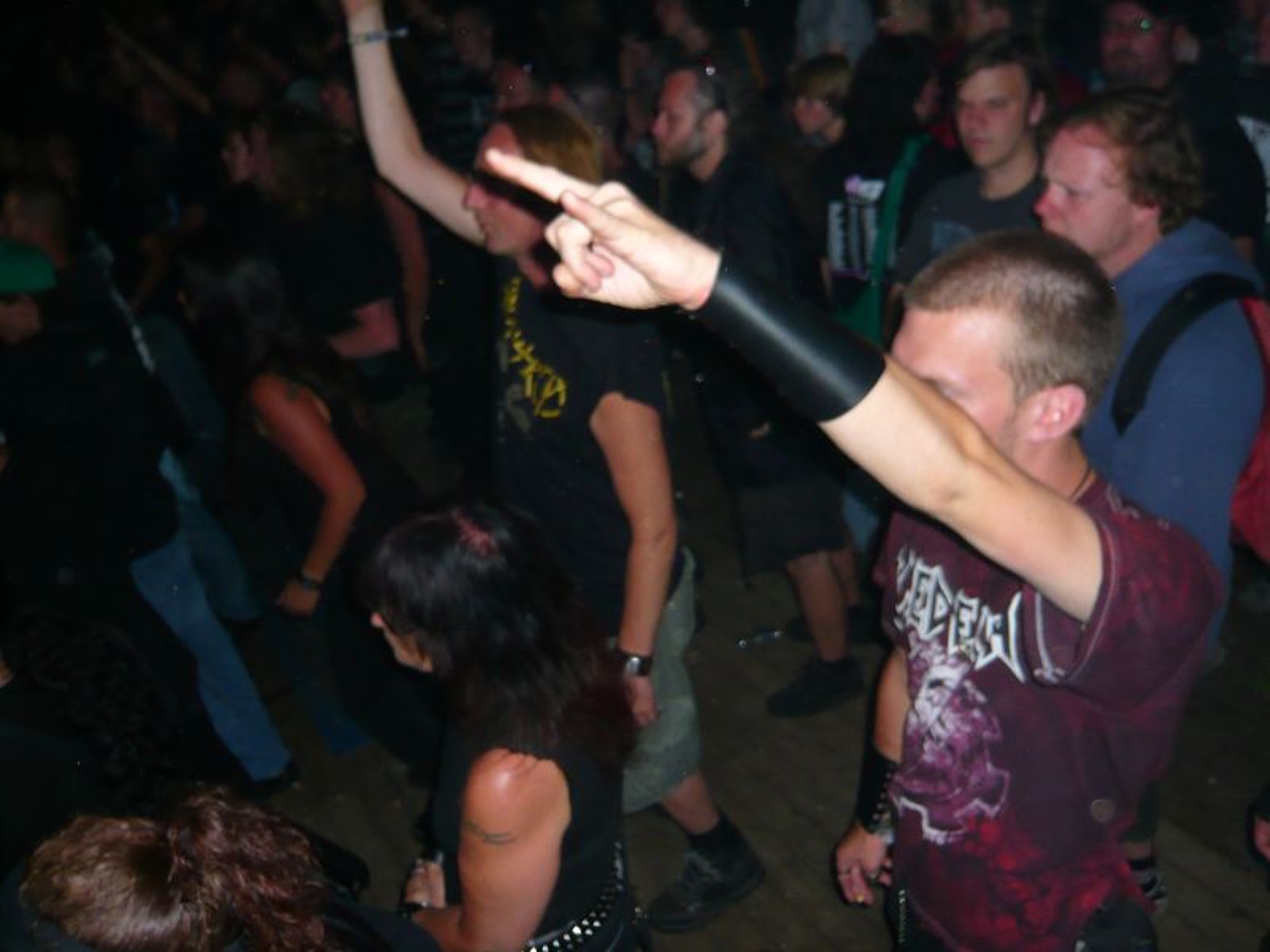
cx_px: 635
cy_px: 476
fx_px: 1101
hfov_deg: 60.0
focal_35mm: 30
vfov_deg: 46.8
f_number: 2.9
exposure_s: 1/30
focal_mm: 4.9
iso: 160
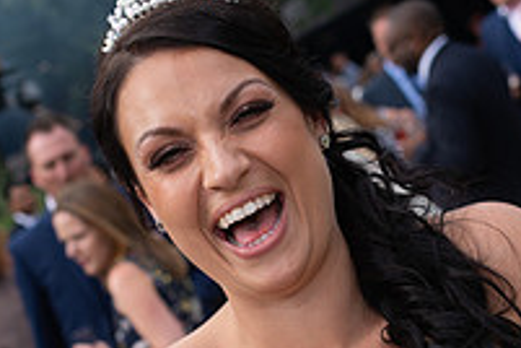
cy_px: 226
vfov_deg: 13.5
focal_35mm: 101
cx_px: 264
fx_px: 1462
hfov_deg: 20.2
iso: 100
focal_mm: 35
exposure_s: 1/500
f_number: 4
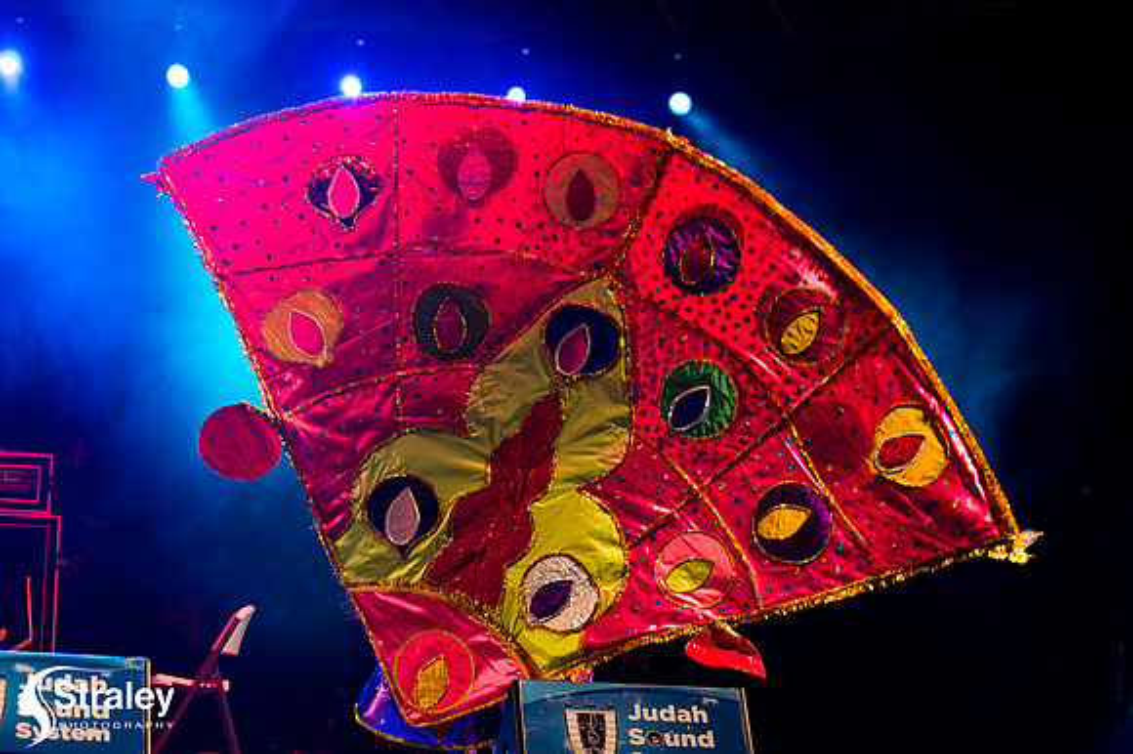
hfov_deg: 22.2
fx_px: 2894
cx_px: 566
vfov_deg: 14.8
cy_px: 377
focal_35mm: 92
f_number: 5.6
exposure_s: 1/200
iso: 3200
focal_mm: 92
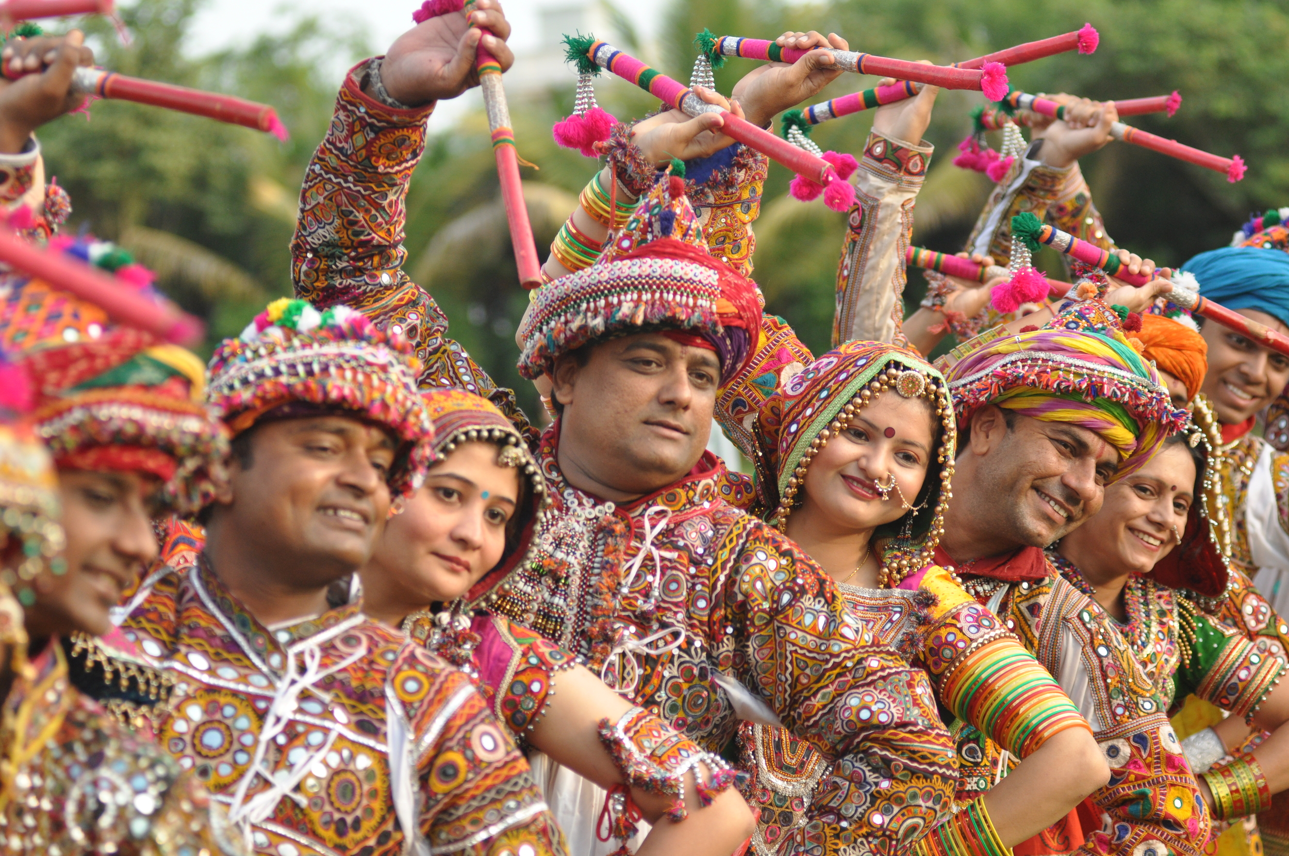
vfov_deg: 4.6
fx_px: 10728
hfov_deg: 6.9
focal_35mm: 300
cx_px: 644
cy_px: 428
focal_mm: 200
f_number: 3.5
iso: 500
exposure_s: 1/800
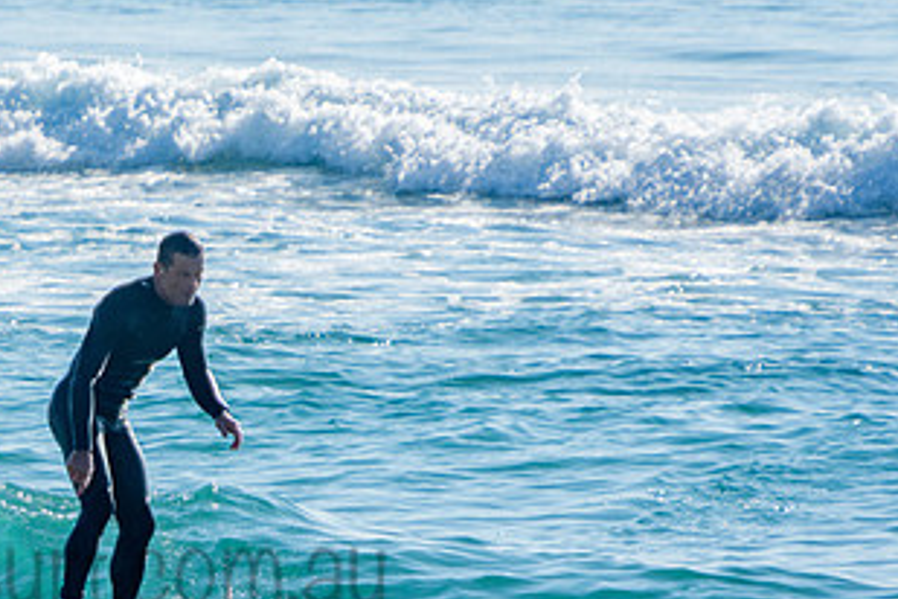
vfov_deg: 1.9
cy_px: 536
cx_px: 78
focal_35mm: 731
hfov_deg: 2.8
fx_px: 18233
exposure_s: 1/1250
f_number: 5.6
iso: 250
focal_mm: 260
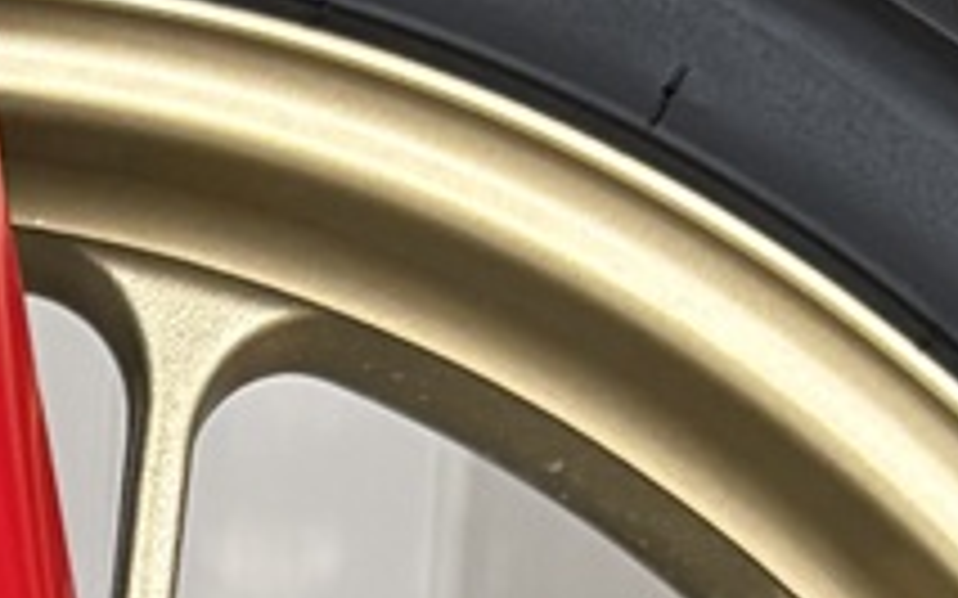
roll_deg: +0.6
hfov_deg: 11.8
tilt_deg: -16.3
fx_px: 4333
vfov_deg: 7.2
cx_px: -675
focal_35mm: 166
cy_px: 1646
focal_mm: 5.96
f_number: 1.6
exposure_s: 1/60
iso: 250
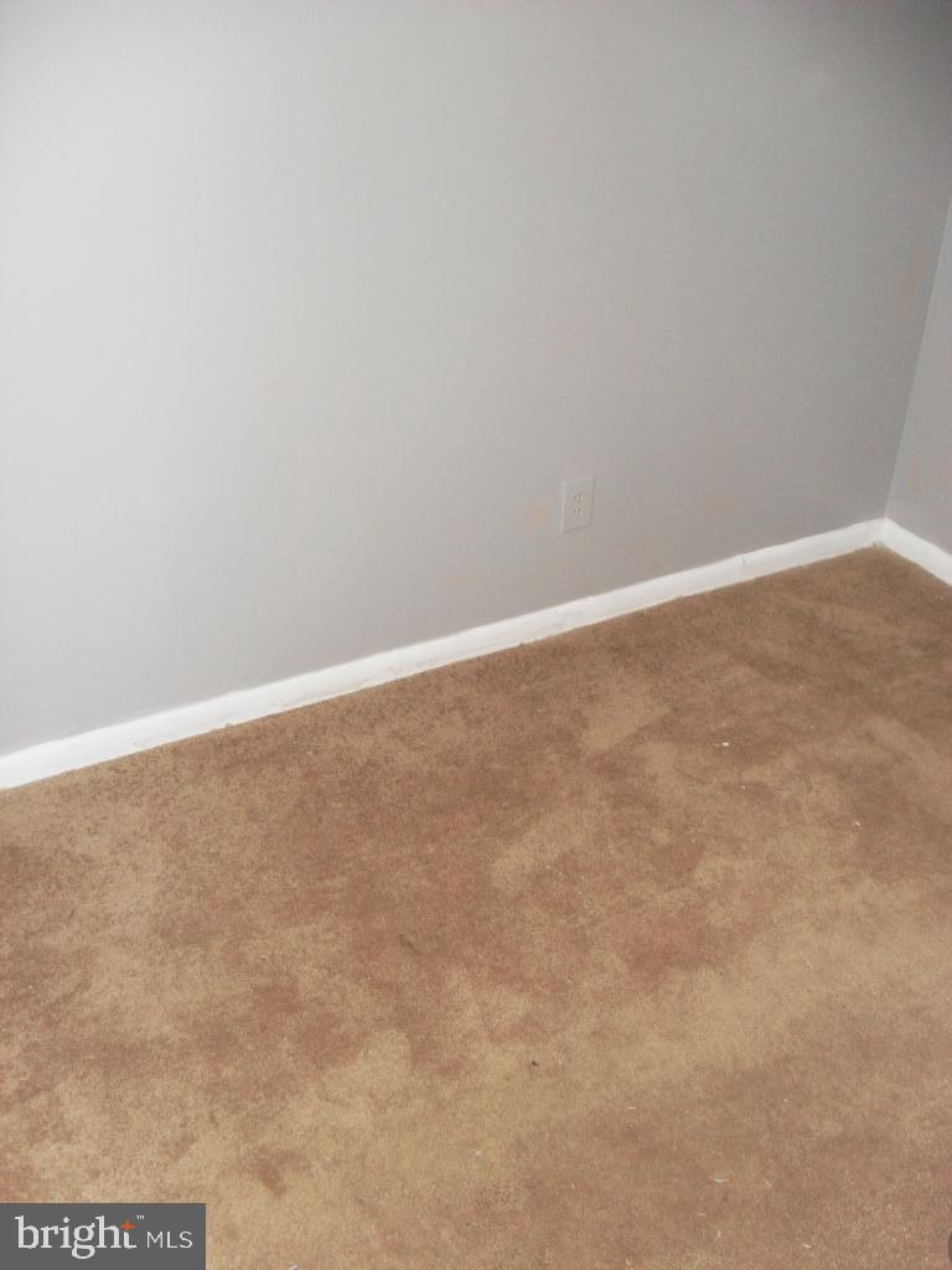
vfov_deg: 52.6
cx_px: 476
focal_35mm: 35
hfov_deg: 40.7
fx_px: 1283
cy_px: 635
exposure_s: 1/45
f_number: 2.8
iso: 200
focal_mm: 6.2
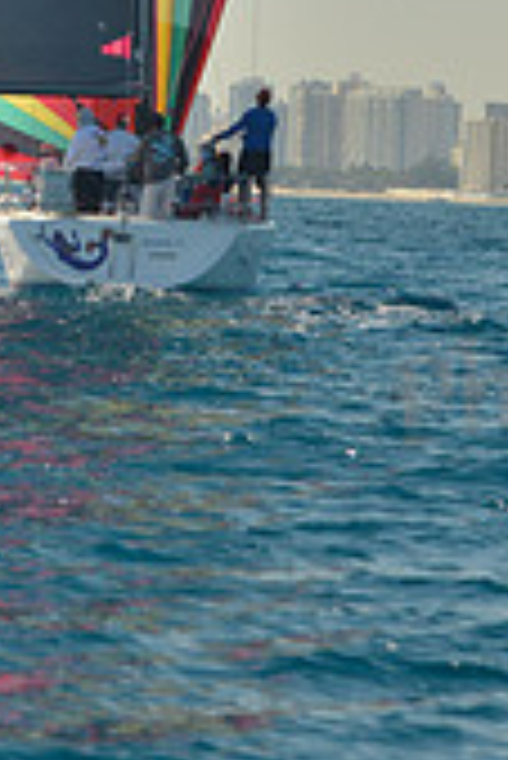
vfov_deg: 6.9
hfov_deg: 4.7
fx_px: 6231
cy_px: -292
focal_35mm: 295
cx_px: 160
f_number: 6.3
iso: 200
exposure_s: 1/640
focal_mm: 86
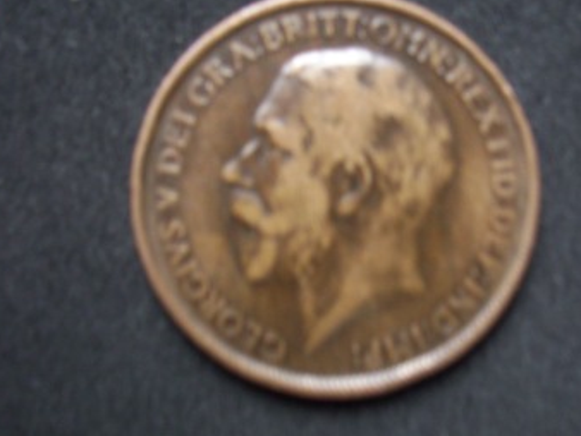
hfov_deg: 41.9
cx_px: 339
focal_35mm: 45
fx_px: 756
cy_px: 203
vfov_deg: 32.2
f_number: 2.9
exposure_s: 1/8
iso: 160
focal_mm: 5.7
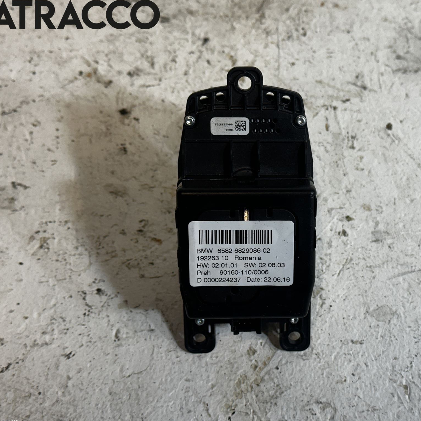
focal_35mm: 57
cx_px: 273
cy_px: 212
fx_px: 784
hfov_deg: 29.9
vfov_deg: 30.0
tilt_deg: -55.9
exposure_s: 1/100
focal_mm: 6.86
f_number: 1.78
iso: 64
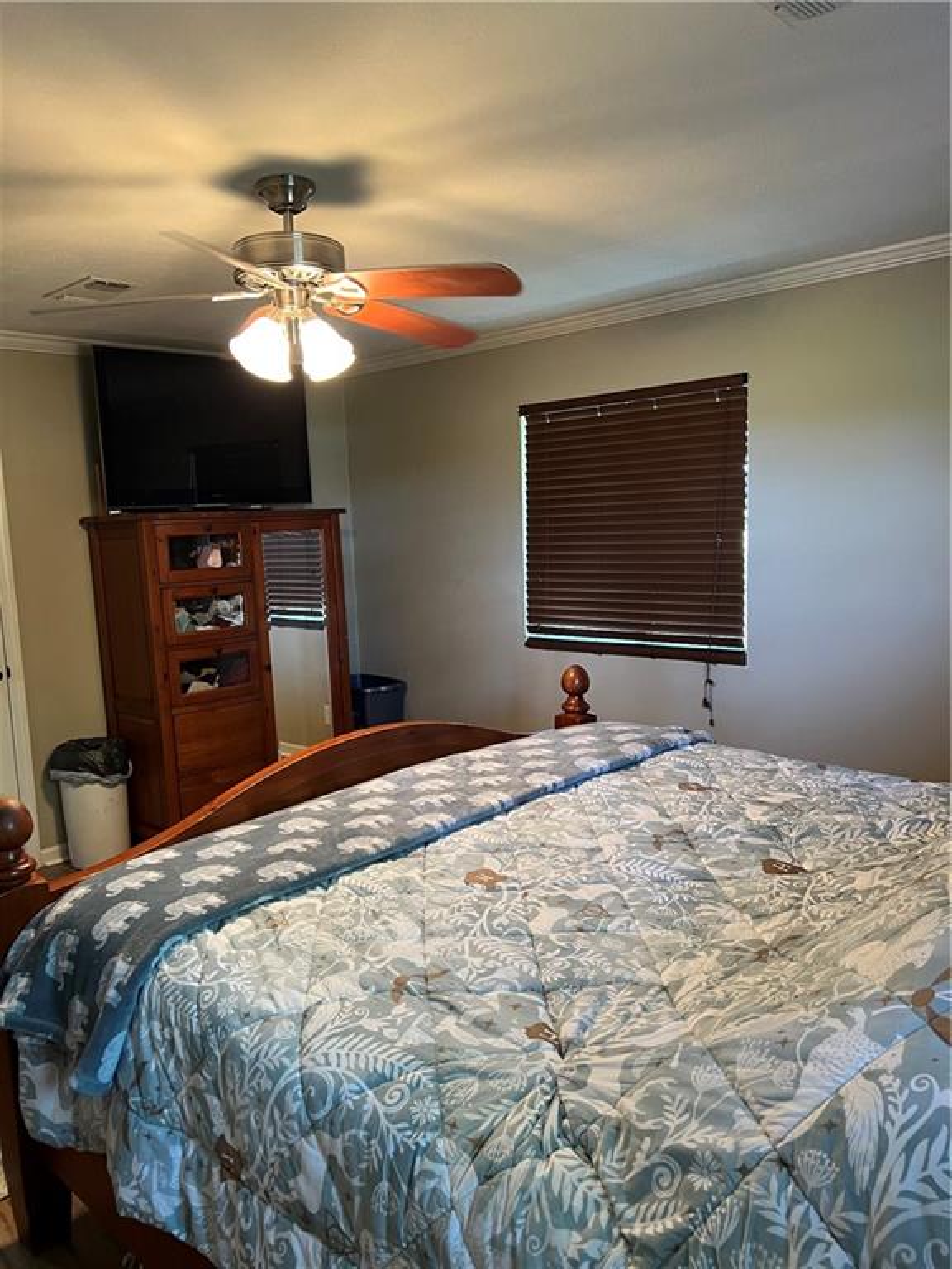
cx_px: 476
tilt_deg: -7.5
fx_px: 953
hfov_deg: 53.1
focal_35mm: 26
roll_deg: +2.2
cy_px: 634
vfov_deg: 67.3
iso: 400
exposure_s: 1/60
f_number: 1.5
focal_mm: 5.7
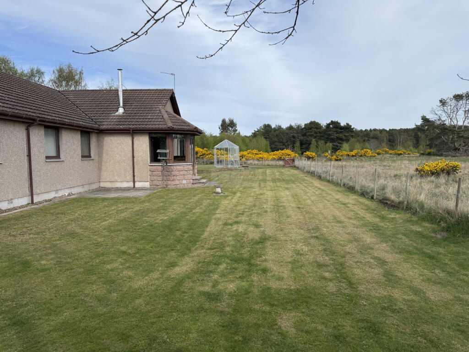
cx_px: 234
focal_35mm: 24
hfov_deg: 71.6
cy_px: 176
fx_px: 325
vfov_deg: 56.8
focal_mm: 6.76
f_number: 1.78
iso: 80
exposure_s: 1/4405
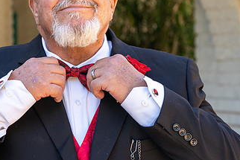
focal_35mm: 126
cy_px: 53
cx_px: 51
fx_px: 840
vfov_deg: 10.9
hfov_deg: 16.1
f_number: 5.6
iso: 250
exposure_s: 1/250
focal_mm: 70
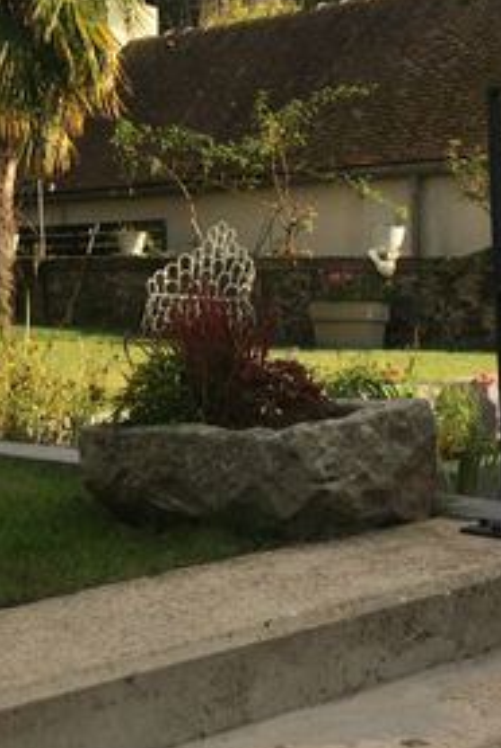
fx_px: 1353
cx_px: 27
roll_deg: +0.9
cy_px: 191
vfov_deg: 30.4
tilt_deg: +5.4
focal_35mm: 65
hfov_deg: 20.4
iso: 32
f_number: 2.2
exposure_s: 1/1001
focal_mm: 4.15
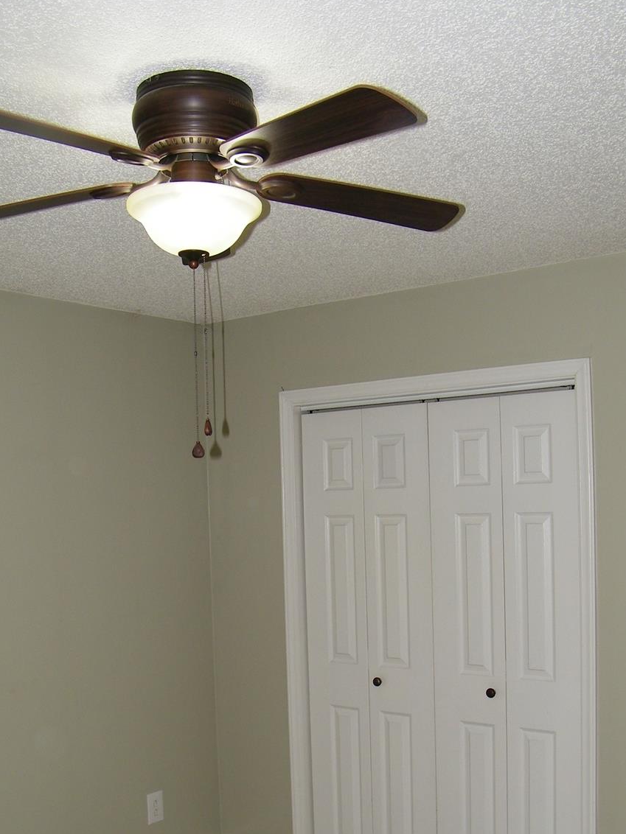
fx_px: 916
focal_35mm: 38
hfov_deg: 37.7
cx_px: 341
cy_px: 535
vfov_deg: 48.4
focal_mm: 5
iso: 80
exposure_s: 1/30
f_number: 3.5
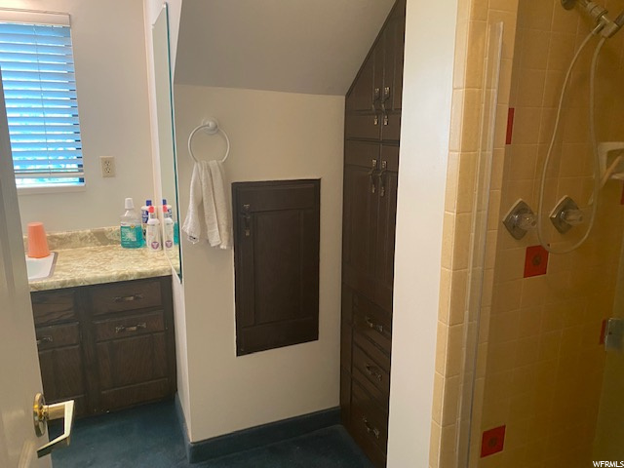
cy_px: 234
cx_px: 312
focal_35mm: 26
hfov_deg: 67.3
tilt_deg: -11.3
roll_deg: -0.2
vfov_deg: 53.1
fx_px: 469
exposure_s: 1/60
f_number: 1.8
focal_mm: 4.25
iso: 320
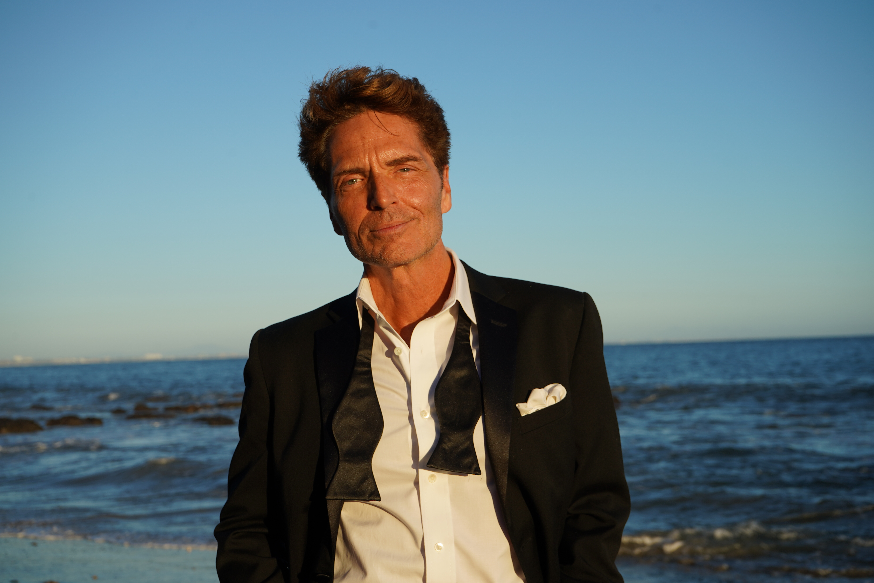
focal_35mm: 57
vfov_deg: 23.8
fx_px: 1384
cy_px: 292
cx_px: 437
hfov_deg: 35.1
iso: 100
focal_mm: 57
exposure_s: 1/320
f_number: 8
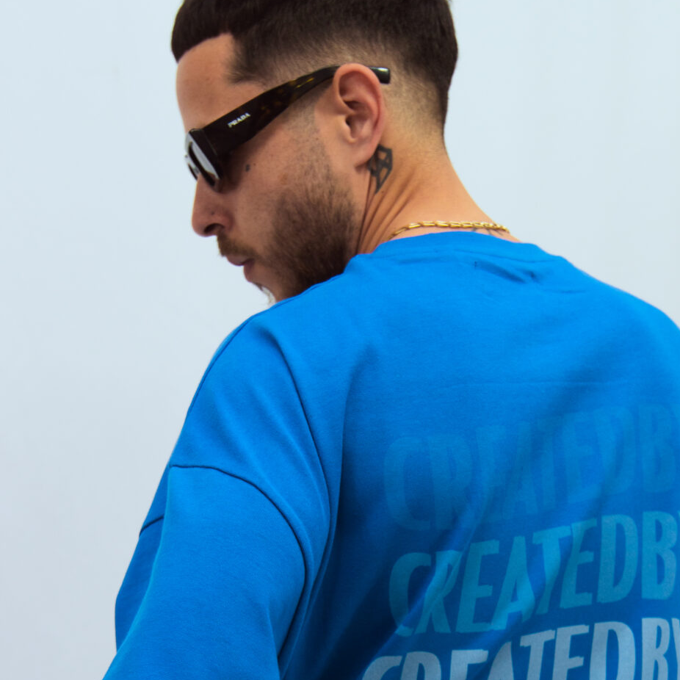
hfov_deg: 27.7
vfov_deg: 26.1
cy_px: 695
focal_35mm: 62
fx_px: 1378
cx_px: 401
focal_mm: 22
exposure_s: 1/125
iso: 250
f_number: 3.5
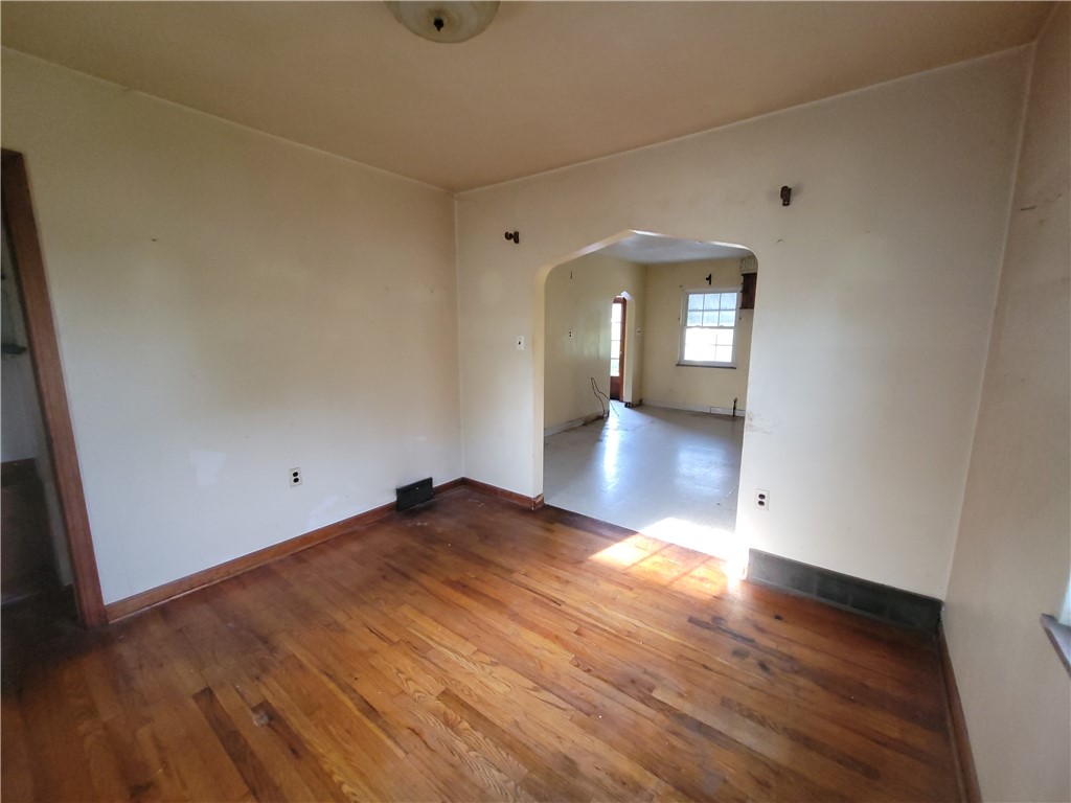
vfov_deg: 89.9
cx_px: 536
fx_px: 402
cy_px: 402
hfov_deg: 106.2
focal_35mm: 13
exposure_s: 1/60
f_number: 2.2
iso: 320
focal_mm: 2.2
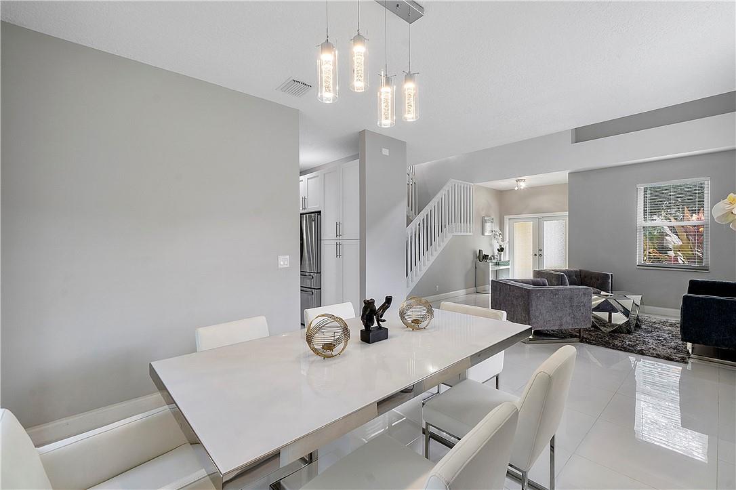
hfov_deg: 100.4
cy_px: 245
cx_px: 368
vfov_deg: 77.3
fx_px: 307
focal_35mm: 15
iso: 160
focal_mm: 10
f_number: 11
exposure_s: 1/6
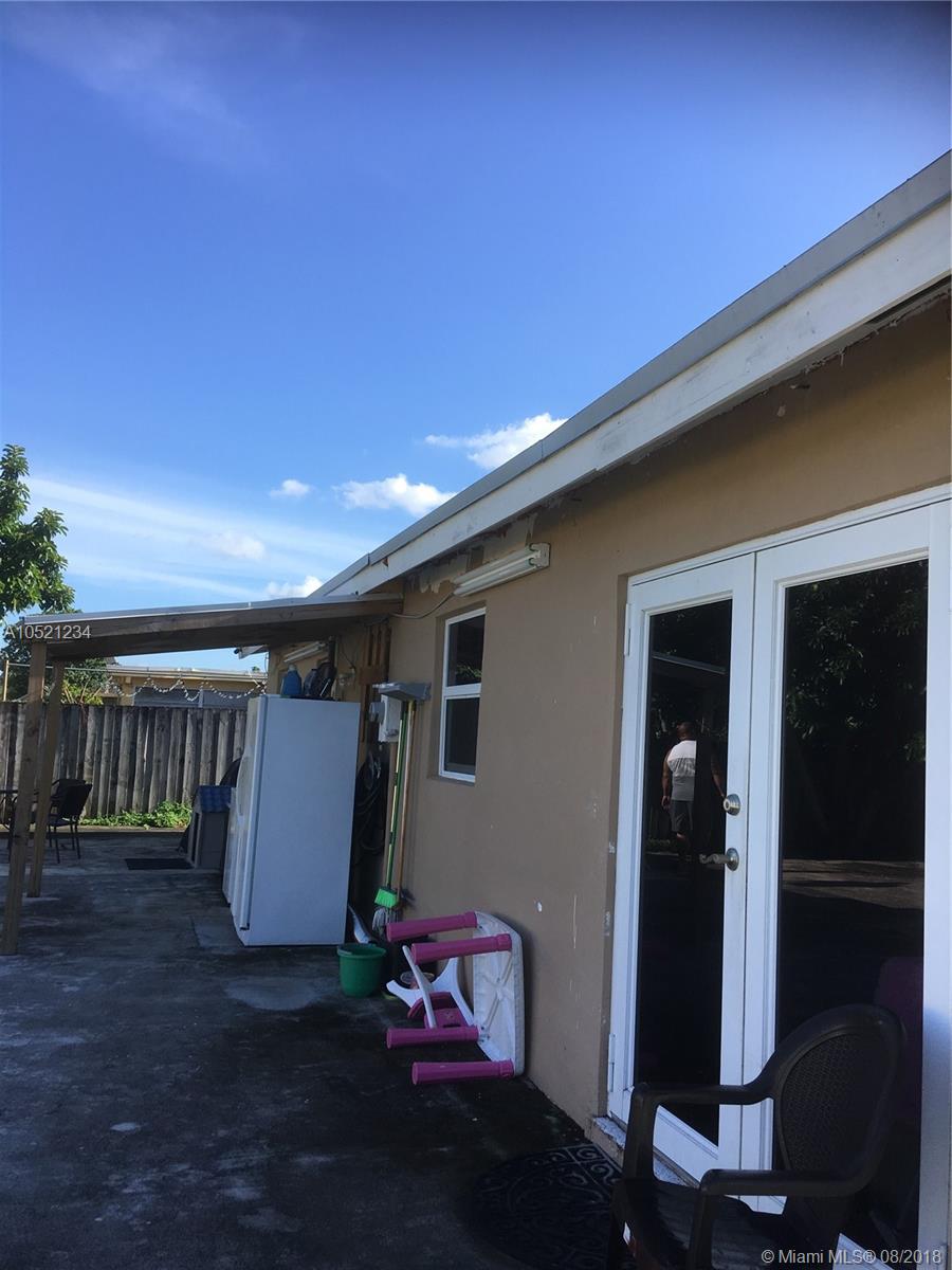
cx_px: 476
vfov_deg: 61.7
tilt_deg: +4.9
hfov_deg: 48.2
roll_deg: -3.4
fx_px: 1063
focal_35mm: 29
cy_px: 635
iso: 25
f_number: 2.2
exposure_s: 1/705
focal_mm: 4.15
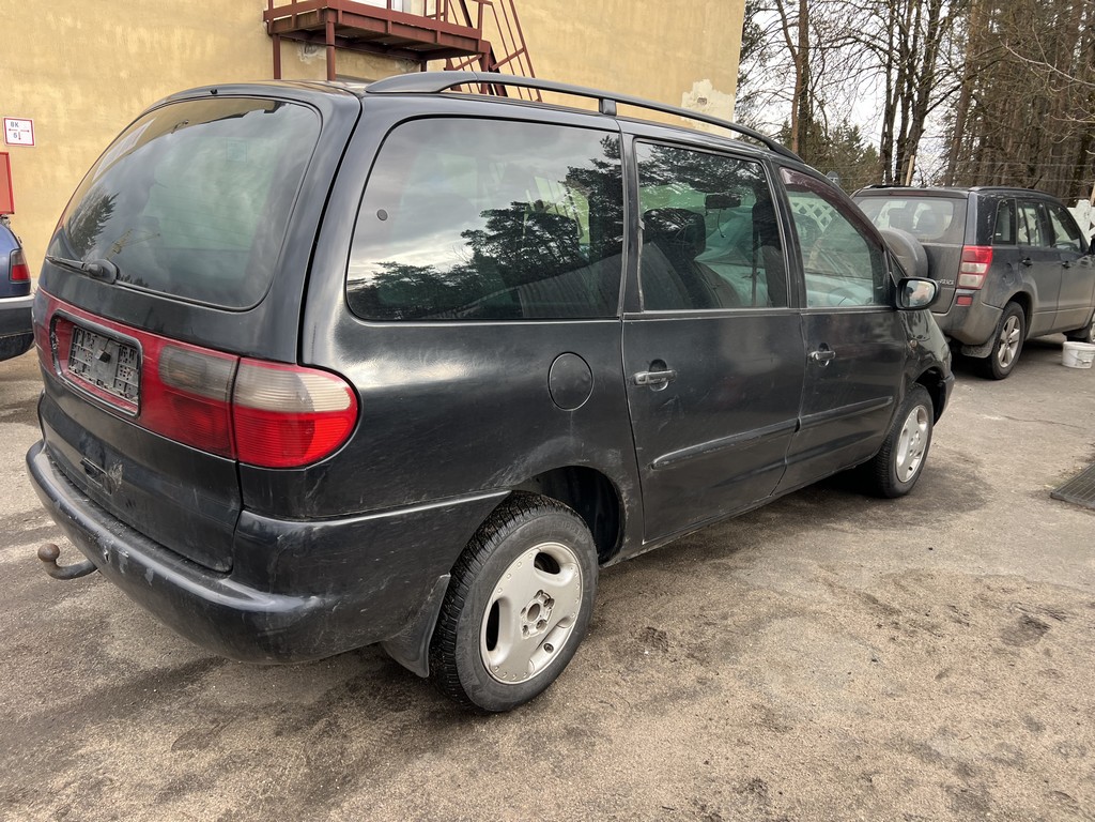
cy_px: 411
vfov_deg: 53.1
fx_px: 822
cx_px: 548
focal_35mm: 26
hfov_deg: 67.3
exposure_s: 1/127
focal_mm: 5.7
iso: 32
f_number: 1.5
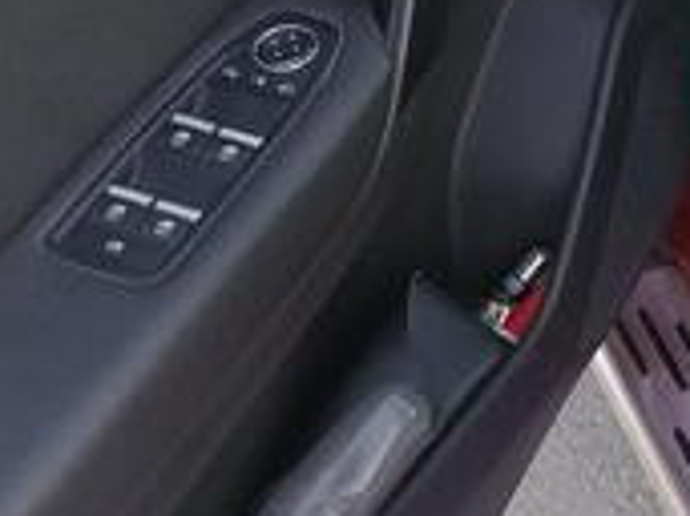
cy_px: -264
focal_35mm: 103
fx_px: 2052
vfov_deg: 13.5
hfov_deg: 17.9
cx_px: 892
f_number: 1.8
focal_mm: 5.3
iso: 80
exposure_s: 1/100
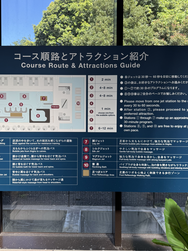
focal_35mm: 30
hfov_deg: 46.8
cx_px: 86
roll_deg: +0.7
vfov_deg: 59.9
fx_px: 217
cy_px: 130
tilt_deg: -1.3
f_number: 1.78
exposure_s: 1/822
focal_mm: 6.76
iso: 100
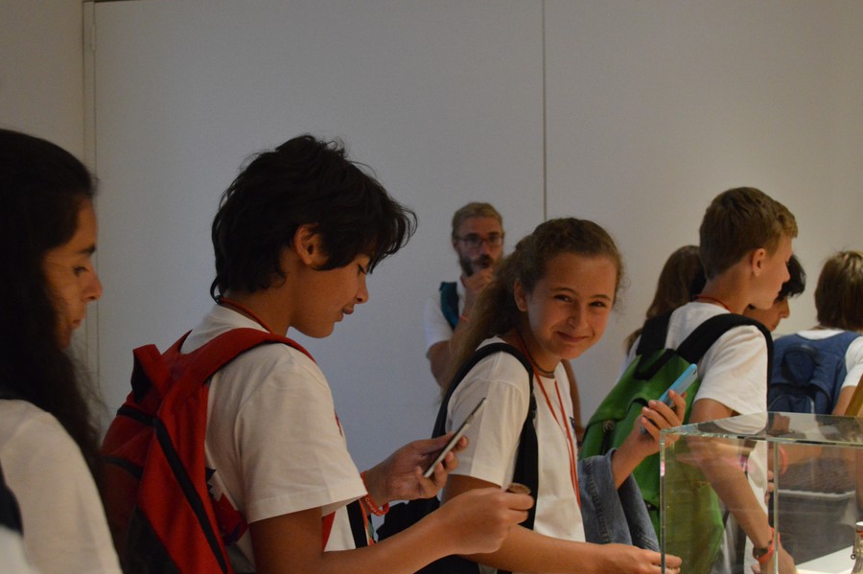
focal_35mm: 58
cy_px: 323
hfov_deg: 34.5
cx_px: 431
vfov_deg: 23.3
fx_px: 1390
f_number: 5
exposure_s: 1/80
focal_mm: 34
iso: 3200
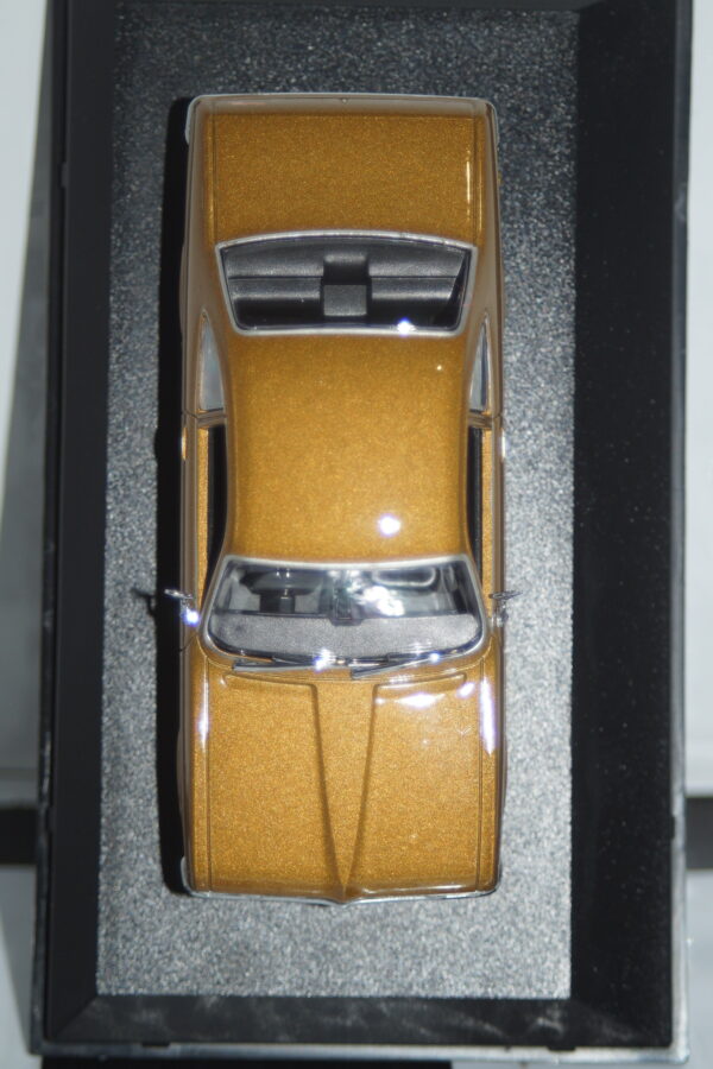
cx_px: 356
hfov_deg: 11.4
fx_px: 3565
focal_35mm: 120
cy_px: 534
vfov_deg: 17.1
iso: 200
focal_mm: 80
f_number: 5.6
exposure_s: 1/60
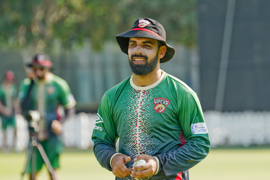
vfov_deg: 4.6
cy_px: 90
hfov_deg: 6.9
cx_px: 135
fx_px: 2250
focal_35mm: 300
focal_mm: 200
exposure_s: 1/800
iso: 200
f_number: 4
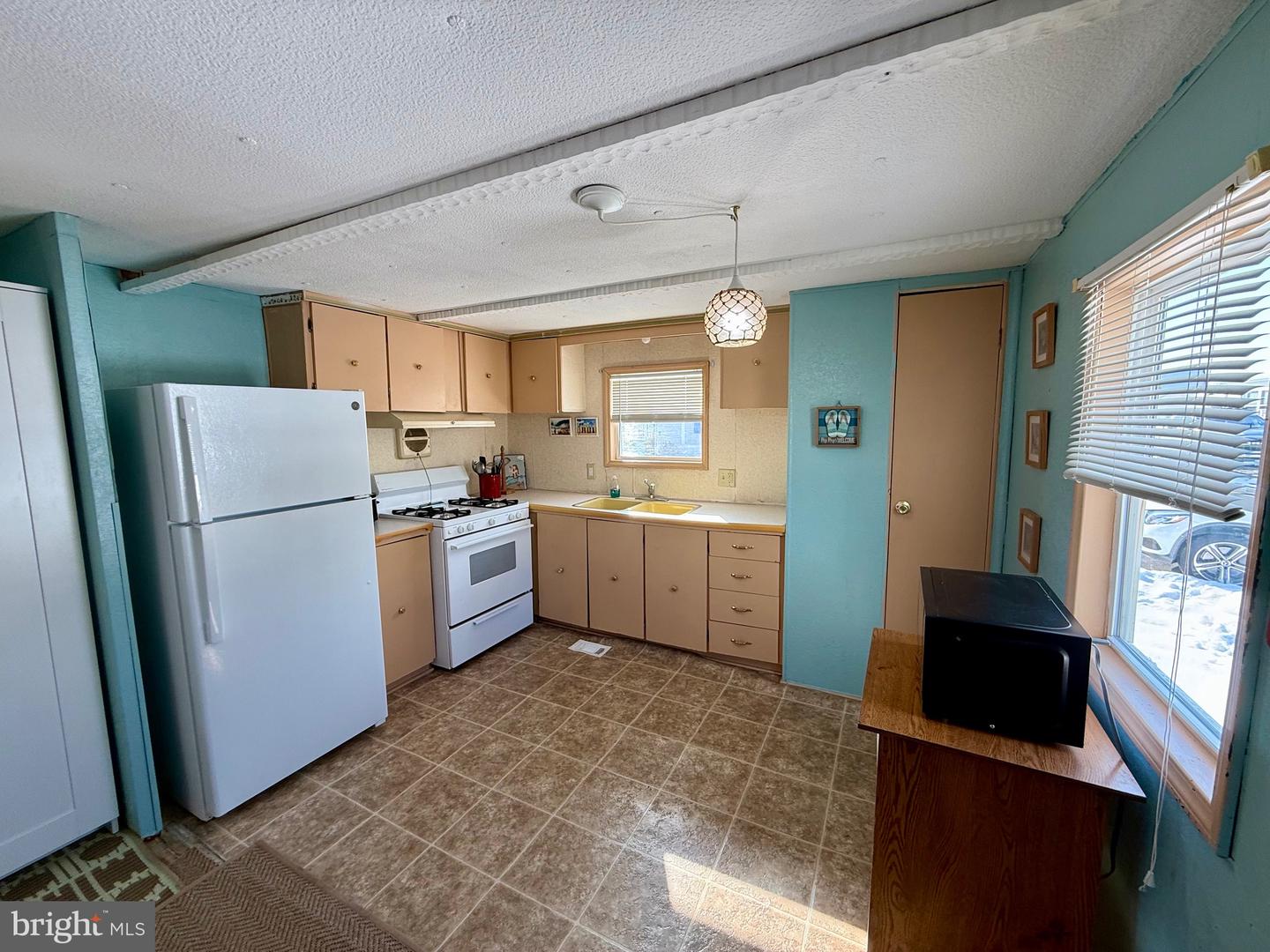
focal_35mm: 14
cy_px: 476
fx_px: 514
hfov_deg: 102.1
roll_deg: +1.0
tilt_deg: -6.1
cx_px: 635
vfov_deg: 85.7
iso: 80
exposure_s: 1/120
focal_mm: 2.22
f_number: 2.2
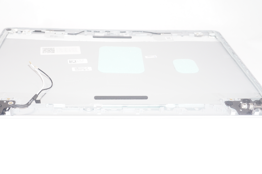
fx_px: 347
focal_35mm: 48
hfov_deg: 41.4
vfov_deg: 28.2
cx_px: 121
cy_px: 86
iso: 640
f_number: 6.3
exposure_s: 1/160
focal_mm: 23
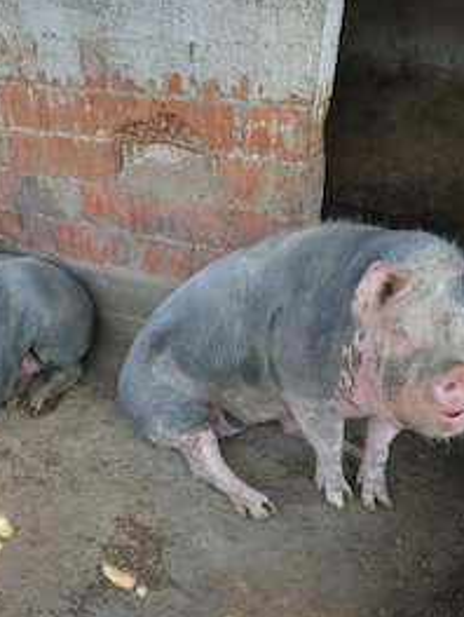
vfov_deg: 44.3
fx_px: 731
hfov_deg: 34.8
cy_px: 457
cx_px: 148
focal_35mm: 41
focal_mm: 4
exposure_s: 1/100
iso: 32
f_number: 1.8
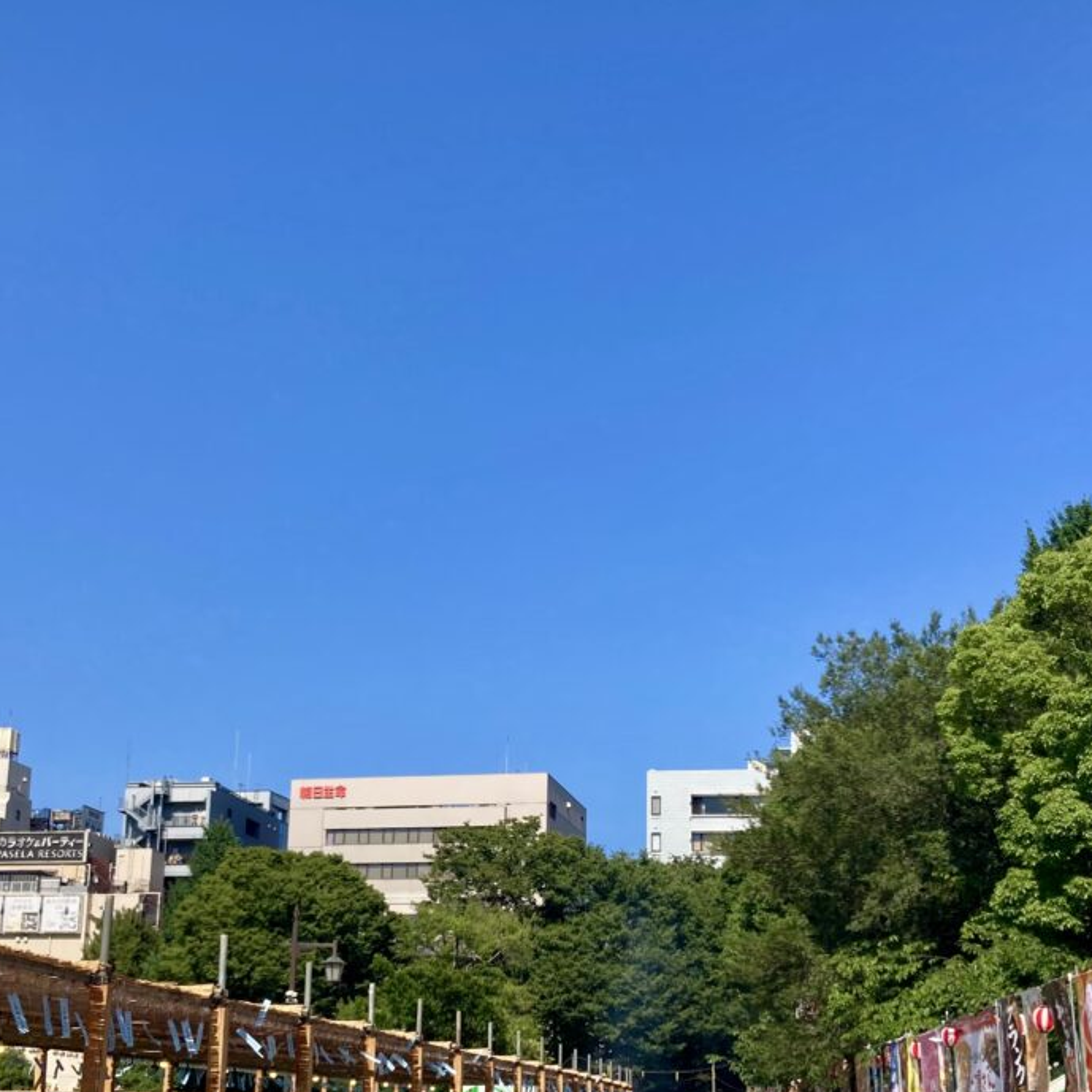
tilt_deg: +13.2
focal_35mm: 46
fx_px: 1642
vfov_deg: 36.3
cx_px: 533
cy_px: 758
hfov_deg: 36.8
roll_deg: -2.1
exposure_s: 1/1869
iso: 20
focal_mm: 3.99
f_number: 1.8
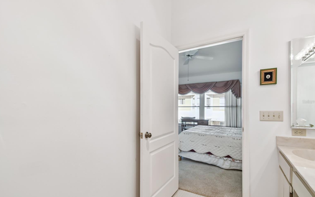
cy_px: 102
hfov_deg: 97.8
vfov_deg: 71.2
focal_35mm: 16
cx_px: 156
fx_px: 137
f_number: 7.1
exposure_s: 1/30
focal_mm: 10
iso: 100
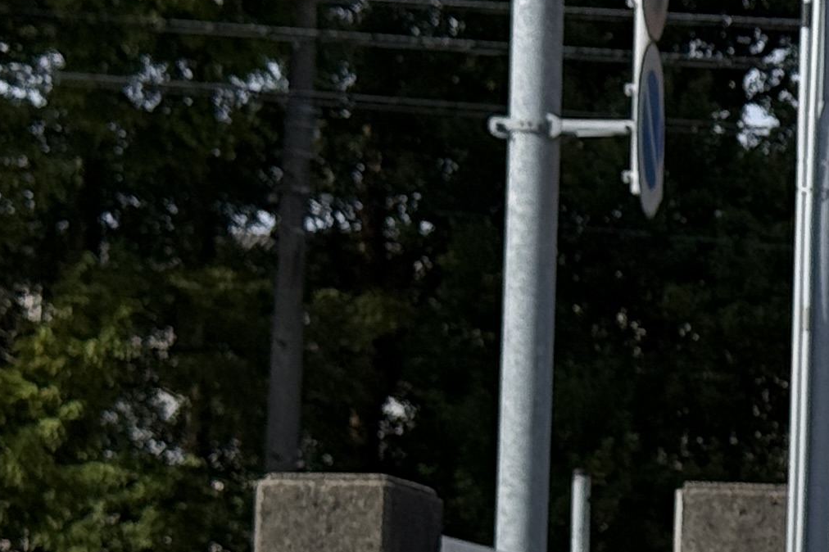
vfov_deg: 6.9
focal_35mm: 199
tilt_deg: +3.7
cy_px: 623
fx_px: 4581
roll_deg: -1.5
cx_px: 1633
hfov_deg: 9.7
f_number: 1.78
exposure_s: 1/7143
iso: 64
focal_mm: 6.76
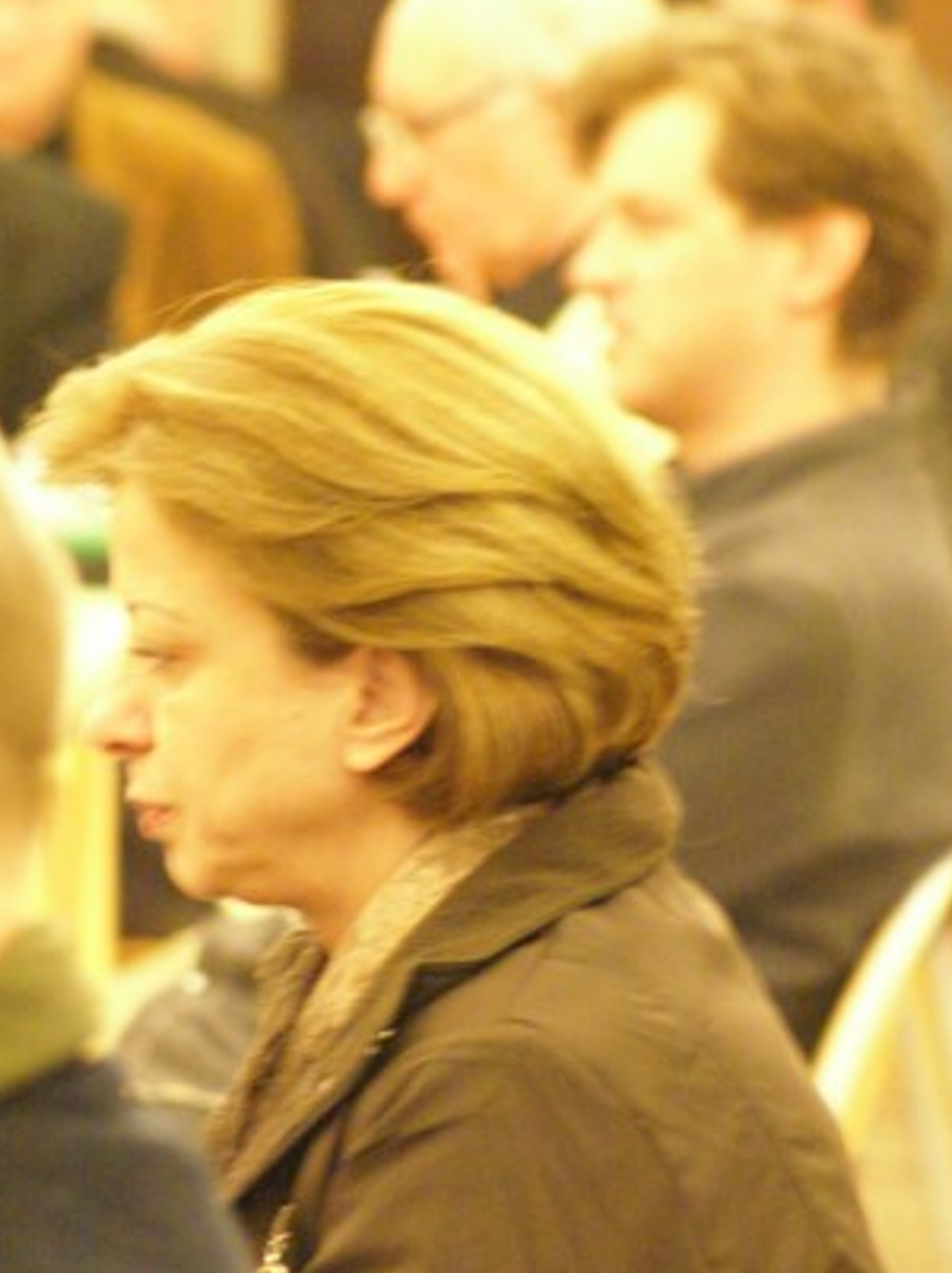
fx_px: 16674
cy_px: 708
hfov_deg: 3.3
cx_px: 428
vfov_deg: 4.4
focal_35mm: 454
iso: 1600
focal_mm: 180
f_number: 5.6
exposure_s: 1/2.5
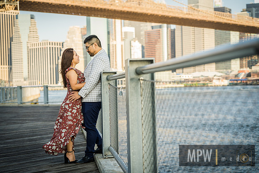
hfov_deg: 26.8
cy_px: 86
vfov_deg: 18.0
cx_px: 130
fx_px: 544
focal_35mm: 76
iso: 100
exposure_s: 1/250
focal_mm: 75
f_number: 2.8
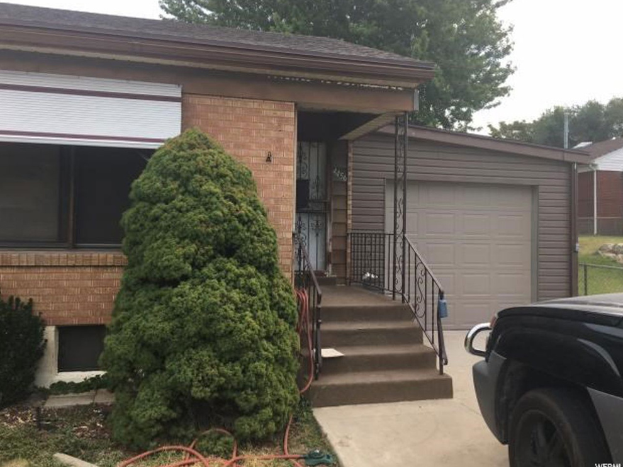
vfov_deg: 46.8
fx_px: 540
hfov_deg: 60.0
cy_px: 229
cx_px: 305
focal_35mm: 30
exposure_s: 1/601
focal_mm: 4.15
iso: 25
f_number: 2.2
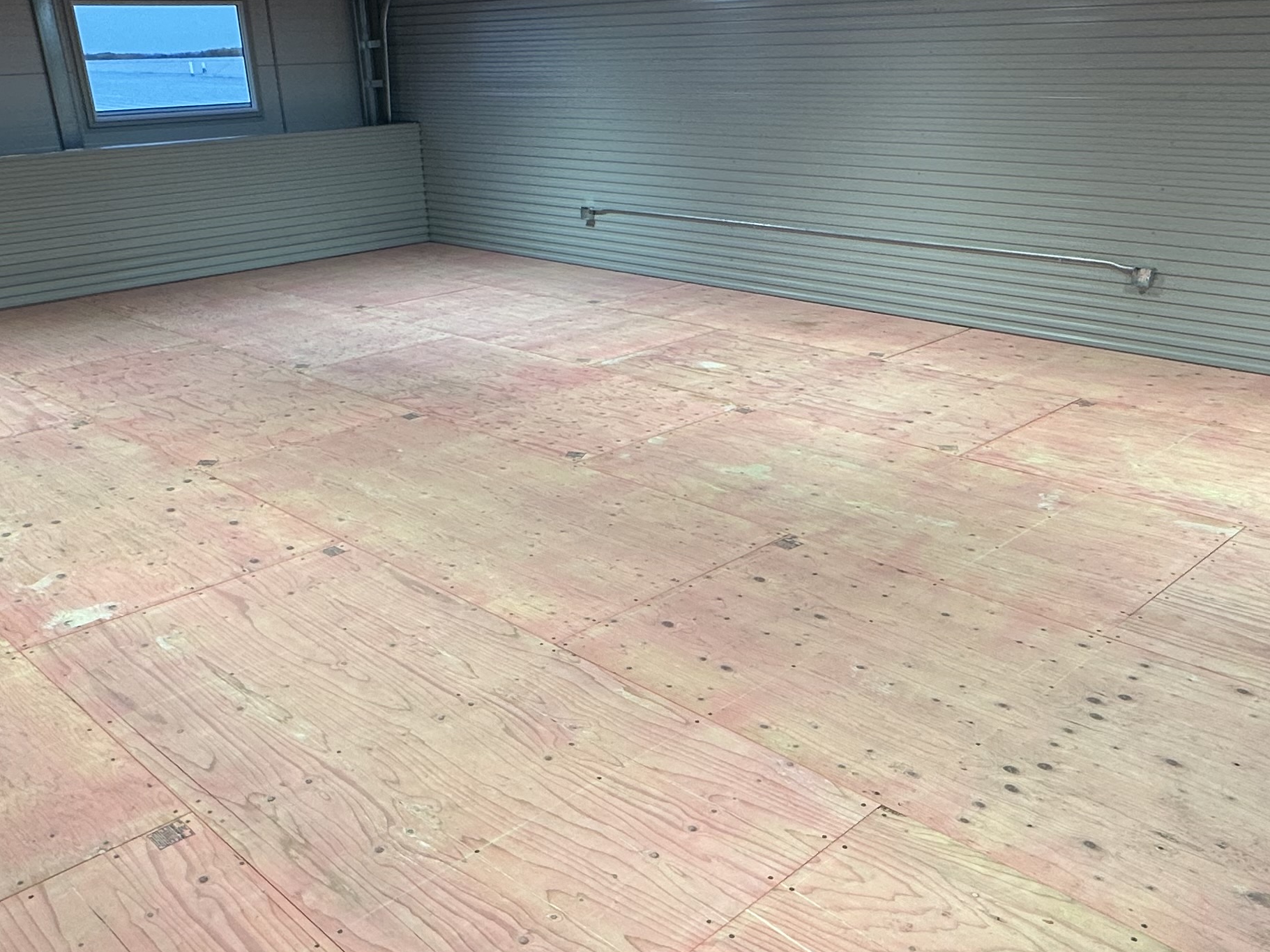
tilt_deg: -27.7
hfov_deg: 58.3
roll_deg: +0.9
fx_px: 1137
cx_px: 602
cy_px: 622
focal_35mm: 31
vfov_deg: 44.9
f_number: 2.2
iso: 80
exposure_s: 1/120
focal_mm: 2.22
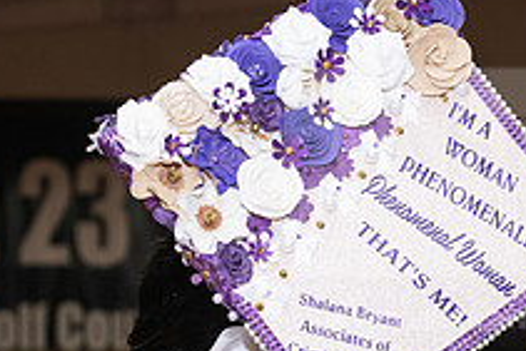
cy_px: 370
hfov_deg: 13.6
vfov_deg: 9.0
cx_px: 209
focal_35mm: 151
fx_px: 2208
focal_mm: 55
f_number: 5.6
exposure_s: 1/160
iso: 2500
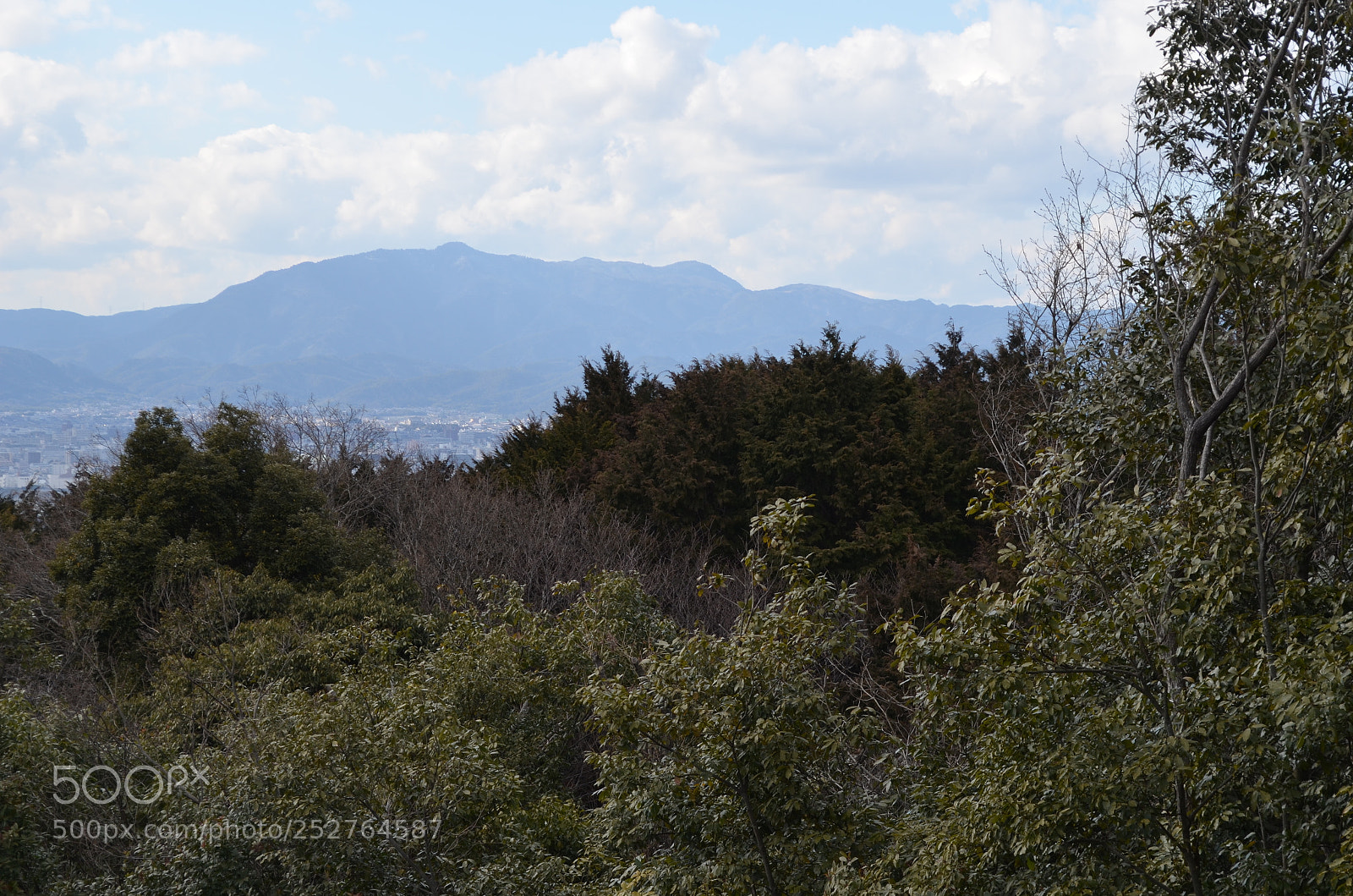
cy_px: 448
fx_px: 3094
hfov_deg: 24.7
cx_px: 676
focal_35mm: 82
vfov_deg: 16.5
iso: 140
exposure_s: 1/250
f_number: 8
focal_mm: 55
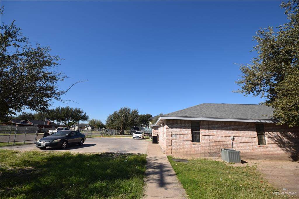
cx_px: 150
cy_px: 100
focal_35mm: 15
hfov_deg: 100.4
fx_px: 125
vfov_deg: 77.3
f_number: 10
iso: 100
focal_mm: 10
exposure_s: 1/200
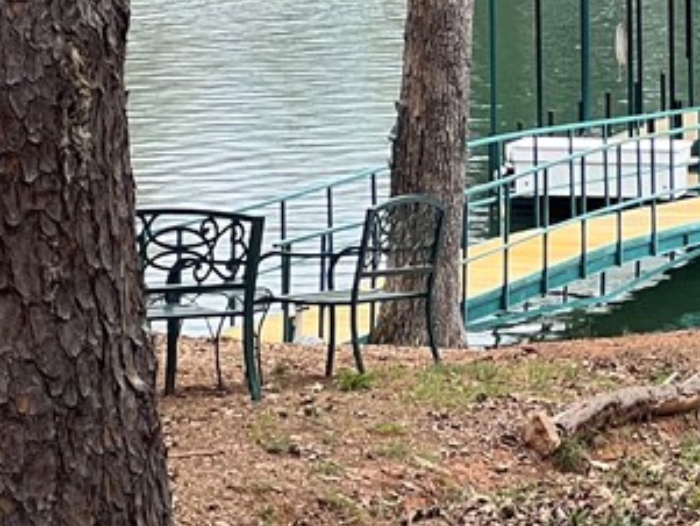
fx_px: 5300
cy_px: 200
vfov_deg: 5.7
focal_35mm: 262
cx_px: 1172
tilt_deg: -5.2
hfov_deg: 7.4
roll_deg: +0.1
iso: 32
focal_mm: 9
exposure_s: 1/197
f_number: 2.8
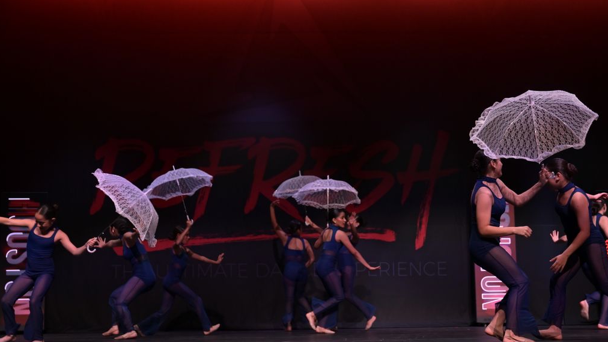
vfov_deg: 22.6
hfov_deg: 39.2
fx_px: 854
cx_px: 304
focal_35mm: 53
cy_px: 182
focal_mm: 50
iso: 3200
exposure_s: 1/800
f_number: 3.5
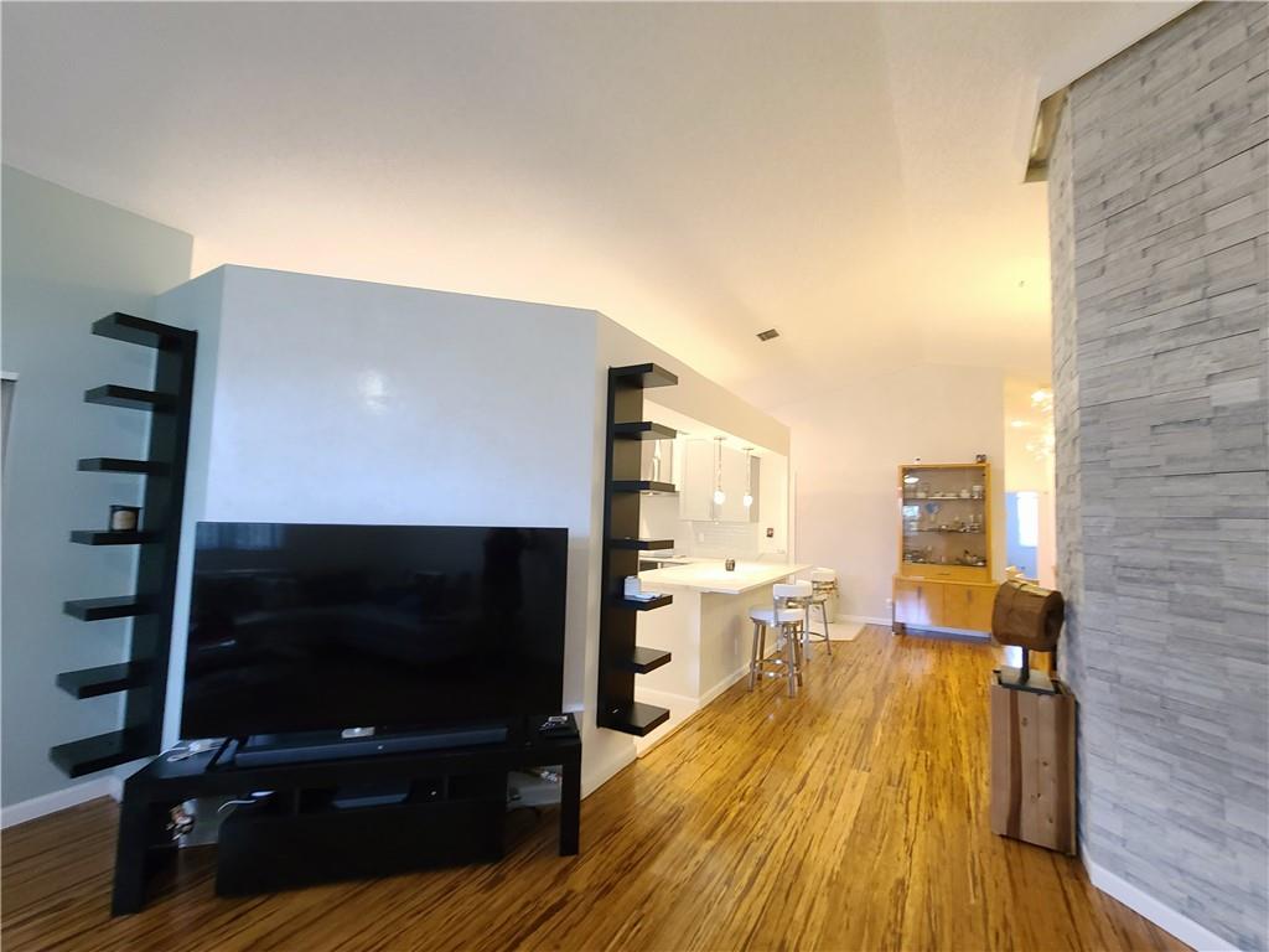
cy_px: 476
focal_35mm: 13
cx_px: 634
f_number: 2.2
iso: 400
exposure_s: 1/29.1
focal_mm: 2.2
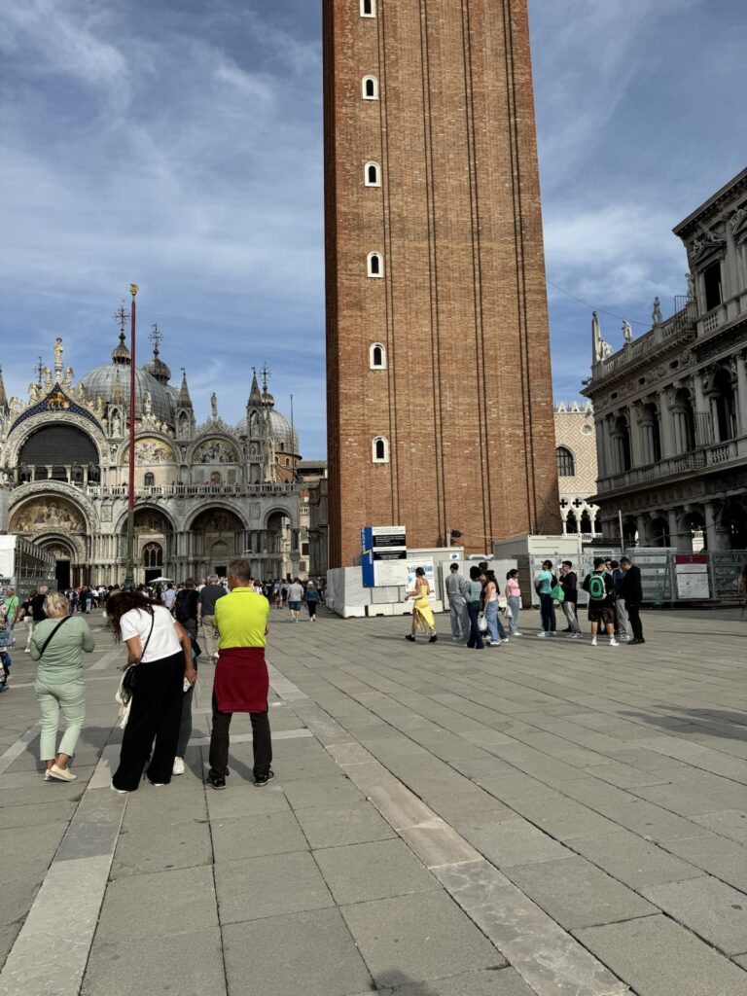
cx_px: 374
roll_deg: +0.8
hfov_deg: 56.8
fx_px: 691
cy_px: 498
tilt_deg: +5.2
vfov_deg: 71.6
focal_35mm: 24
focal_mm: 6.76
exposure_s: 1/5814
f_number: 1.78
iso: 80
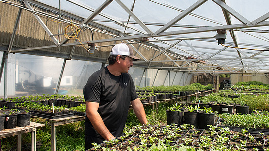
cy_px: 78
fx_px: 193
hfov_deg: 69.8
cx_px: 137
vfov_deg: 42.9
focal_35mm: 27
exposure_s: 1/2500
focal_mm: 24
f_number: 4.5
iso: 500
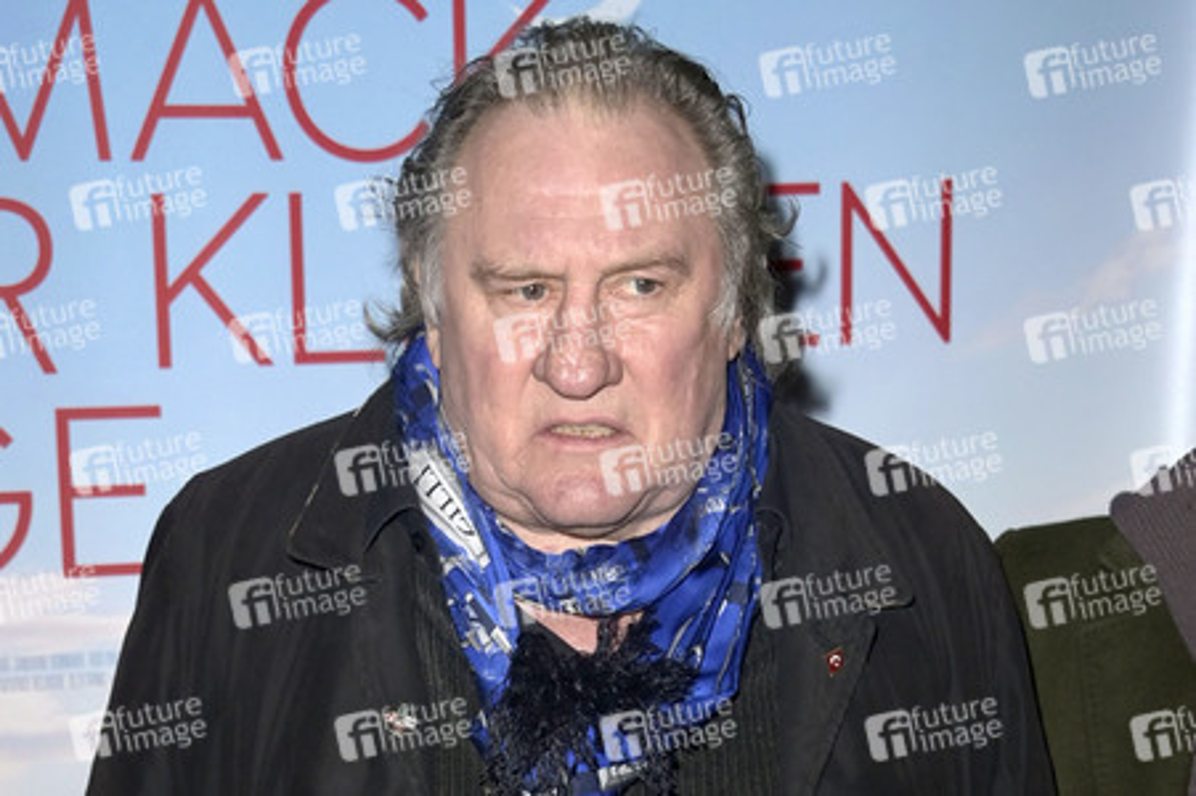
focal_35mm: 55
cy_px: 398
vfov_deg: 24.6
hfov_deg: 36.3
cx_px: 598
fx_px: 1826
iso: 640
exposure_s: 1/250
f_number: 5.6
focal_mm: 55
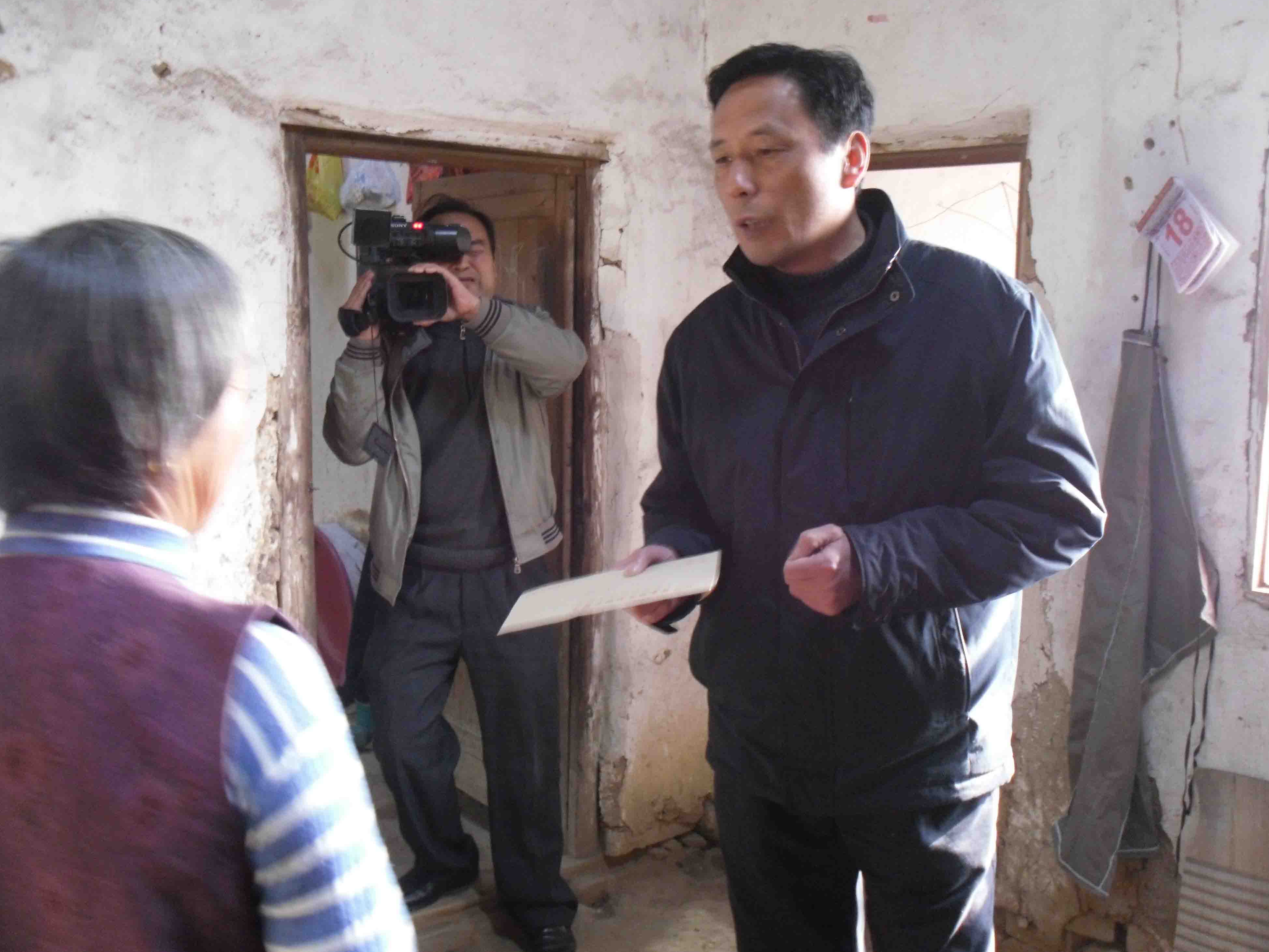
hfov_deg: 51.3
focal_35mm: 36
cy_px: 469
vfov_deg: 39.7
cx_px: 647
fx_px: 1320
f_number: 3
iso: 400
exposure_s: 1/8
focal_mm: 6.3
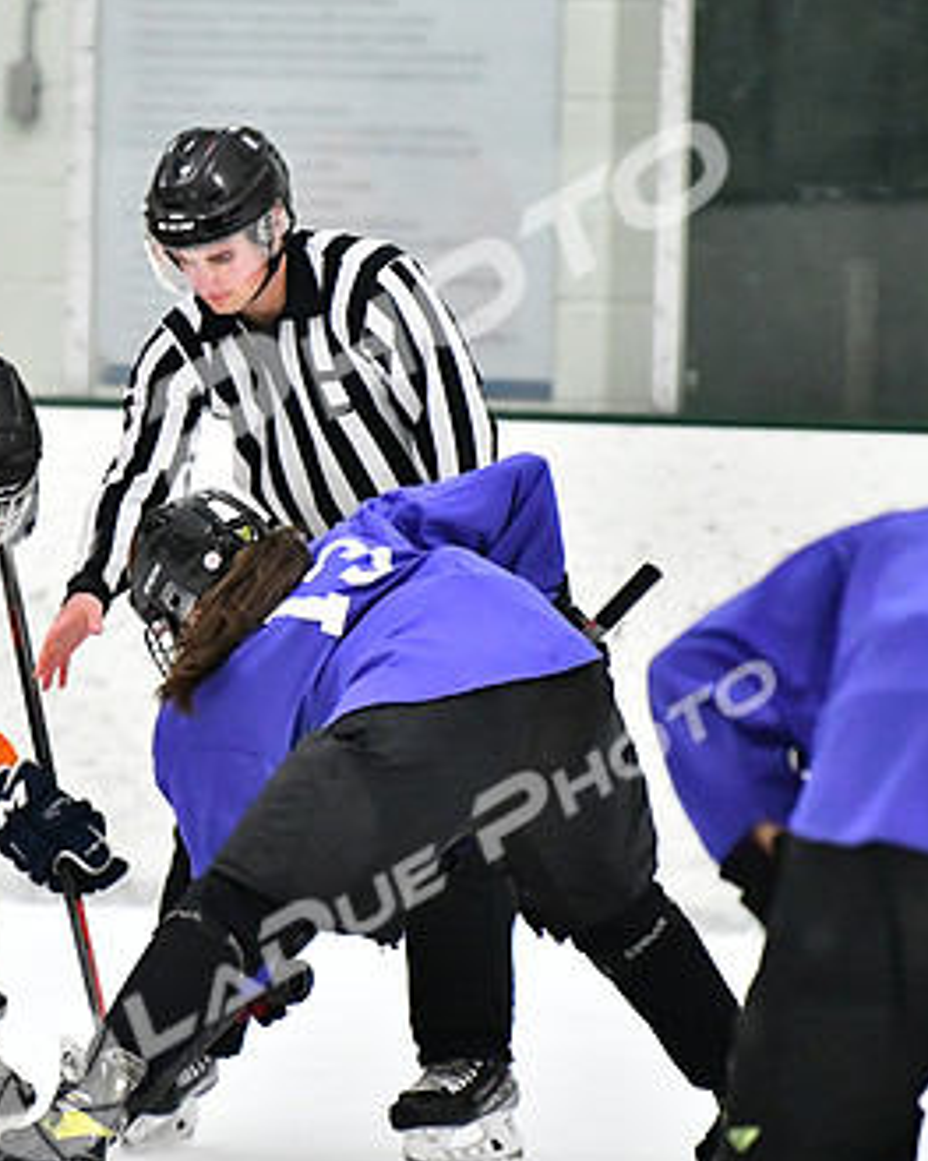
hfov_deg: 3.1
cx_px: -46
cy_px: 559
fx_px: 17036
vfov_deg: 3.9
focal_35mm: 496
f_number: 2.8
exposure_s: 1/1600
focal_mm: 200
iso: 6400
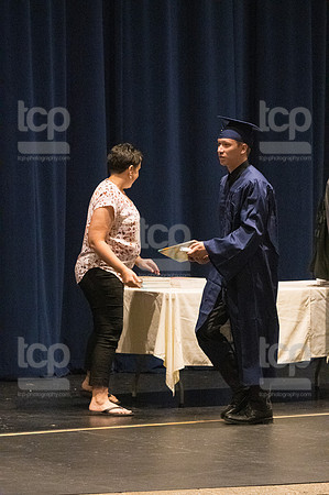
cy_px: 248
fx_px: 2679
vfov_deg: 10.6
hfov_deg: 7.0
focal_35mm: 195
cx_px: 164
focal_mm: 130
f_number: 4.5
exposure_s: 1/250
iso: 8000
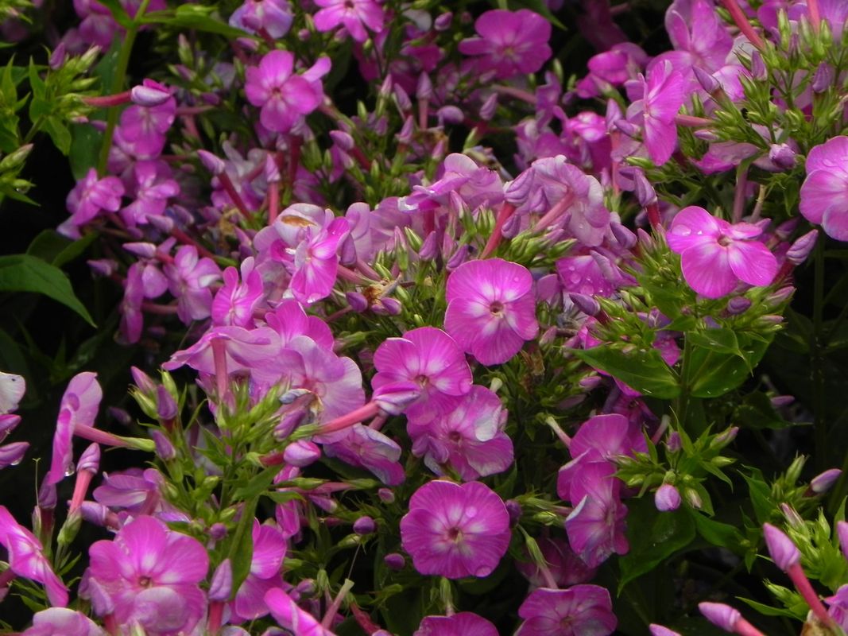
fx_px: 5193
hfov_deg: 9.3
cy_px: 318
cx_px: 424
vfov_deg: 7.0
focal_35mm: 212
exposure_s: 1/50
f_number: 5
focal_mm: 37.7
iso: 160
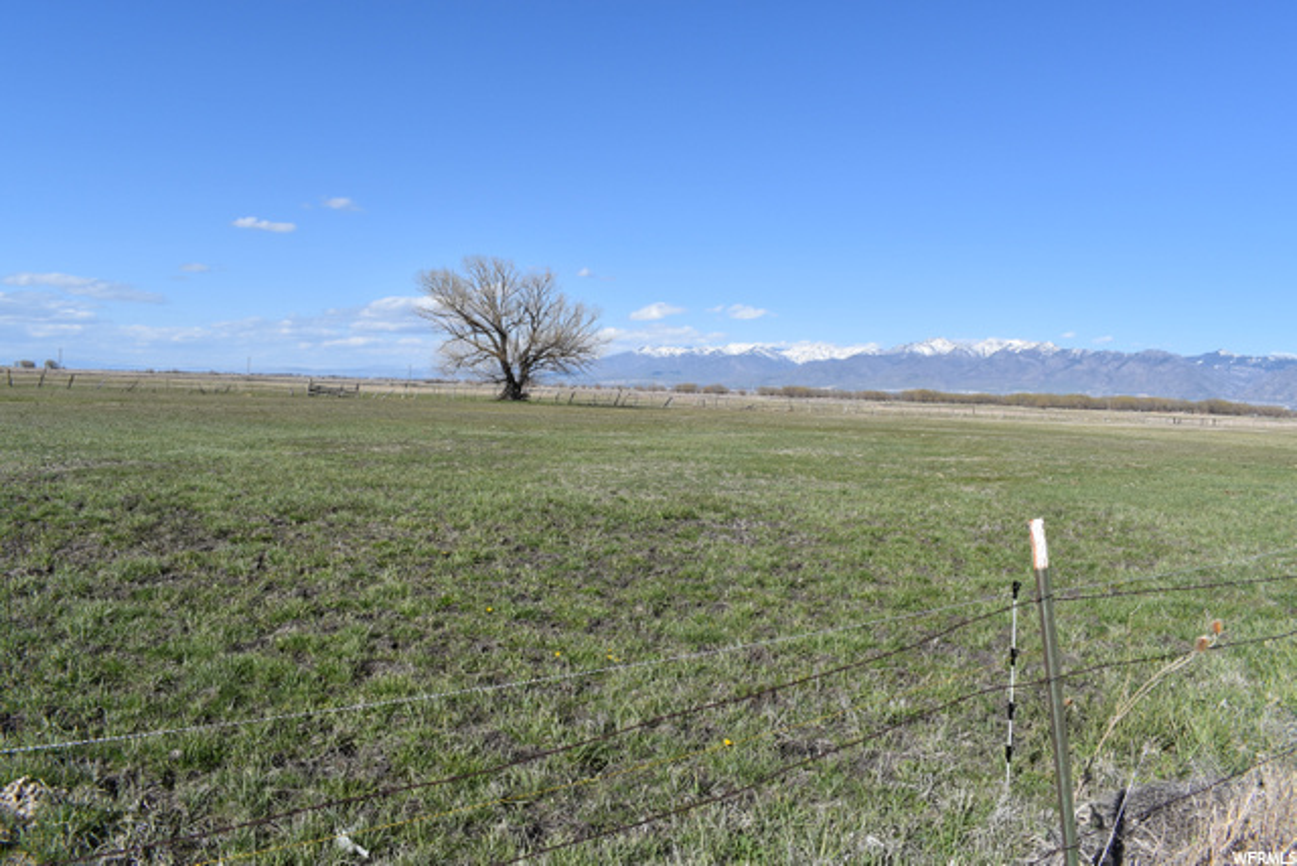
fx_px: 973
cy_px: 433
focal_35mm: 27
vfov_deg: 48.0
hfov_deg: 67.4
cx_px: 648
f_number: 11
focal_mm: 18
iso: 200
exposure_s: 1/500
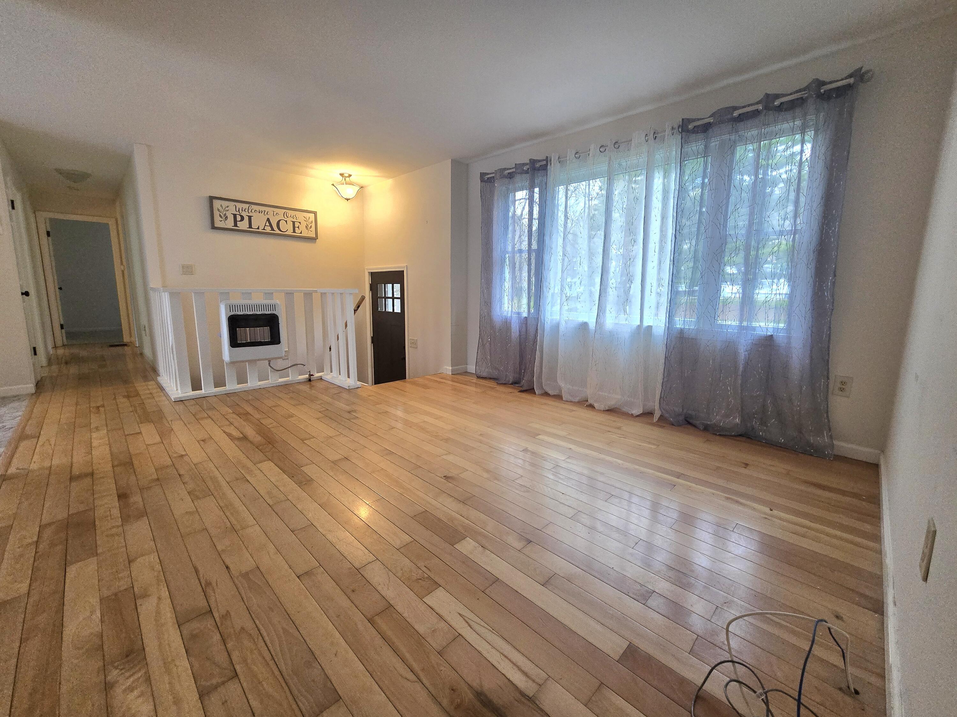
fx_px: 359
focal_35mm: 13
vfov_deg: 89.9
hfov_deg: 106.2
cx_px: 478
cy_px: 358
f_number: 2.2
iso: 320
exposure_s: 1/60.2
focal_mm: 2.2
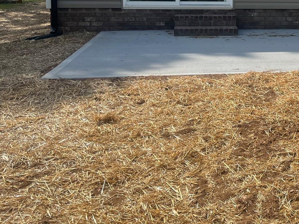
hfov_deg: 31.7
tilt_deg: -5.0
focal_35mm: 56
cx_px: 301
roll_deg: +0.2
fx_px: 484
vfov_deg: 25.2
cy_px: 19
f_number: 1.6
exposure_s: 1/3413
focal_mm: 5.1
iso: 50
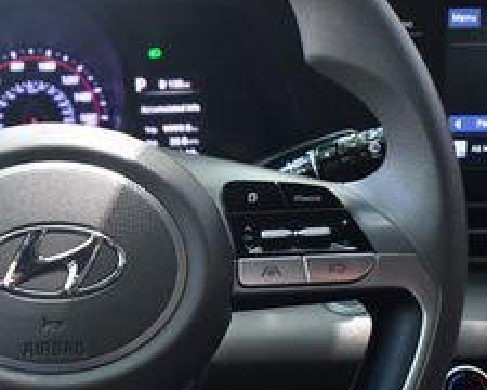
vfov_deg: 21.2
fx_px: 1038
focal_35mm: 72
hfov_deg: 25.5
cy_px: 260
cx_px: 35
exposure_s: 1/125
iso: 800
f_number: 3.5
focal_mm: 18
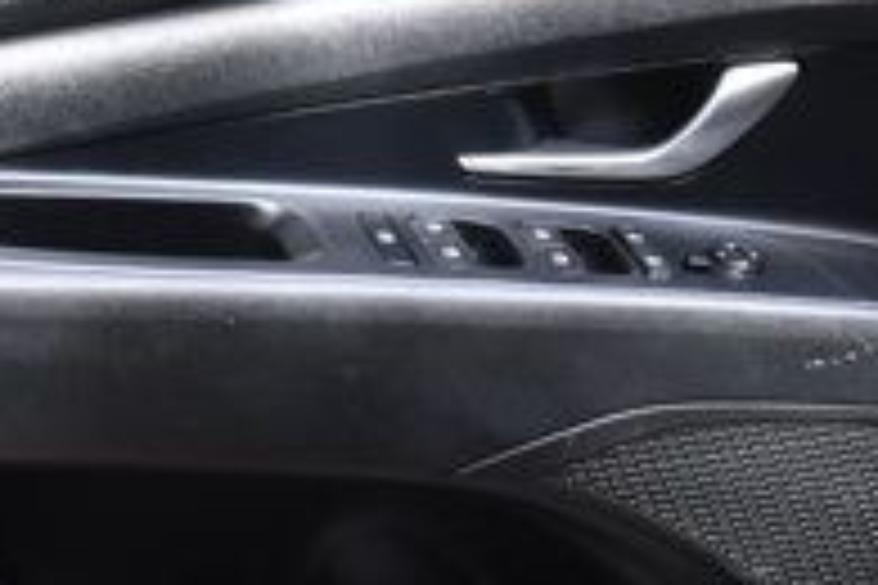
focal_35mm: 102
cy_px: 106
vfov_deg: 13.3
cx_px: 270
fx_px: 2487
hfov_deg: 19.9
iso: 450
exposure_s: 1/250
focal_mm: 21
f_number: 3.8
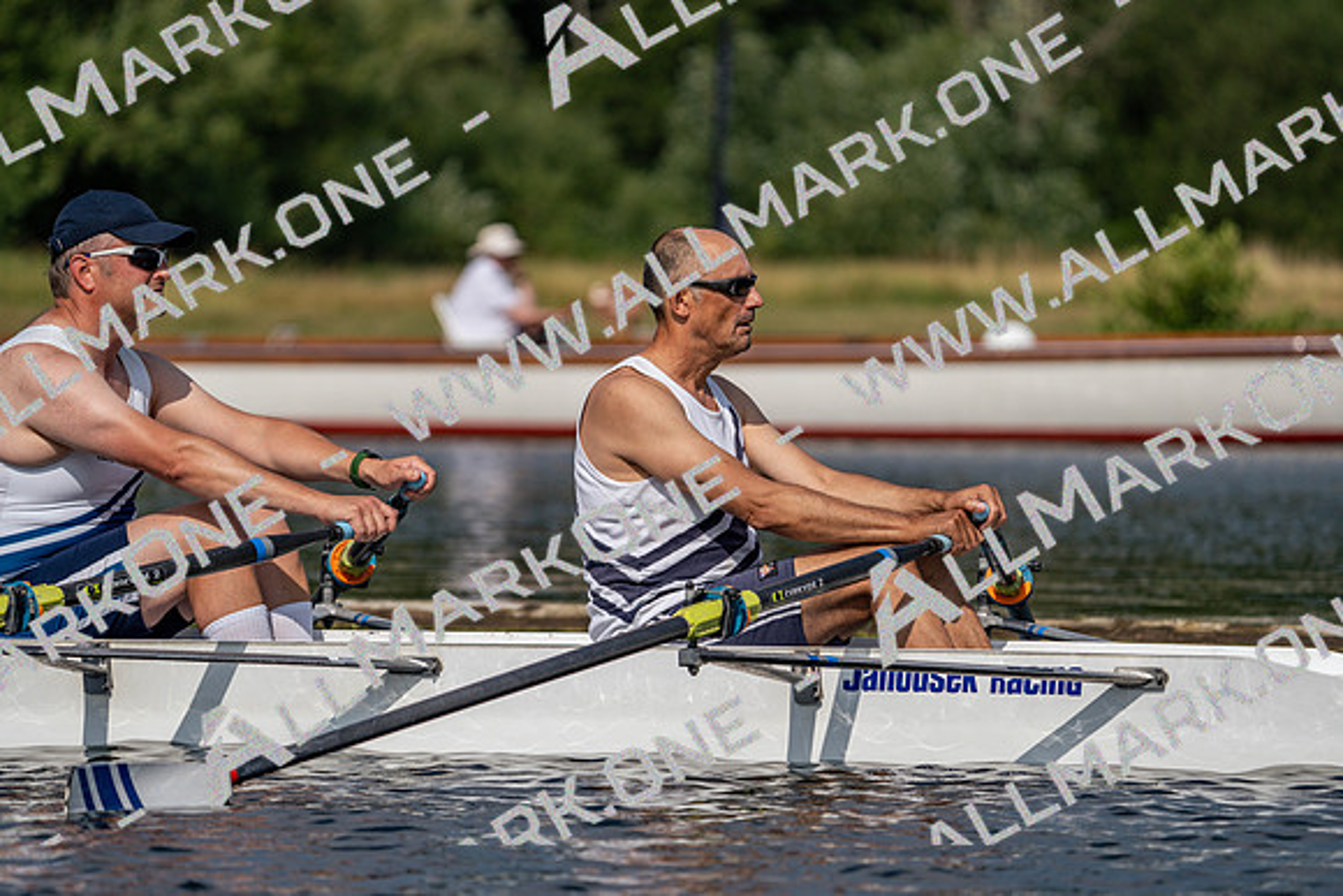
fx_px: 10597
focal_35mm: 284
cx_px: 672
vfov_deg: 4.8
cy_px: 448
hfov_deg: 7.3
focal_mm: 284
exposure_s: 1/1600
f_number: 5.6
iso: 100
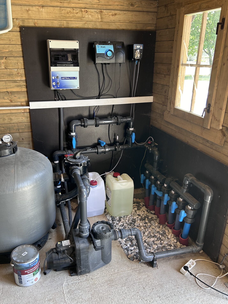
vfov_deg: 61.6
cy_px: 165
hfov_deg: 48.2
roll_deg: +0.3
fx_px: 255
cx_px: 105
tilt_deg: -22.5
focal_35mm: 29
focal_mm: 5.7
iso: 64
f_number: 1.5
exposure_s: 1/121
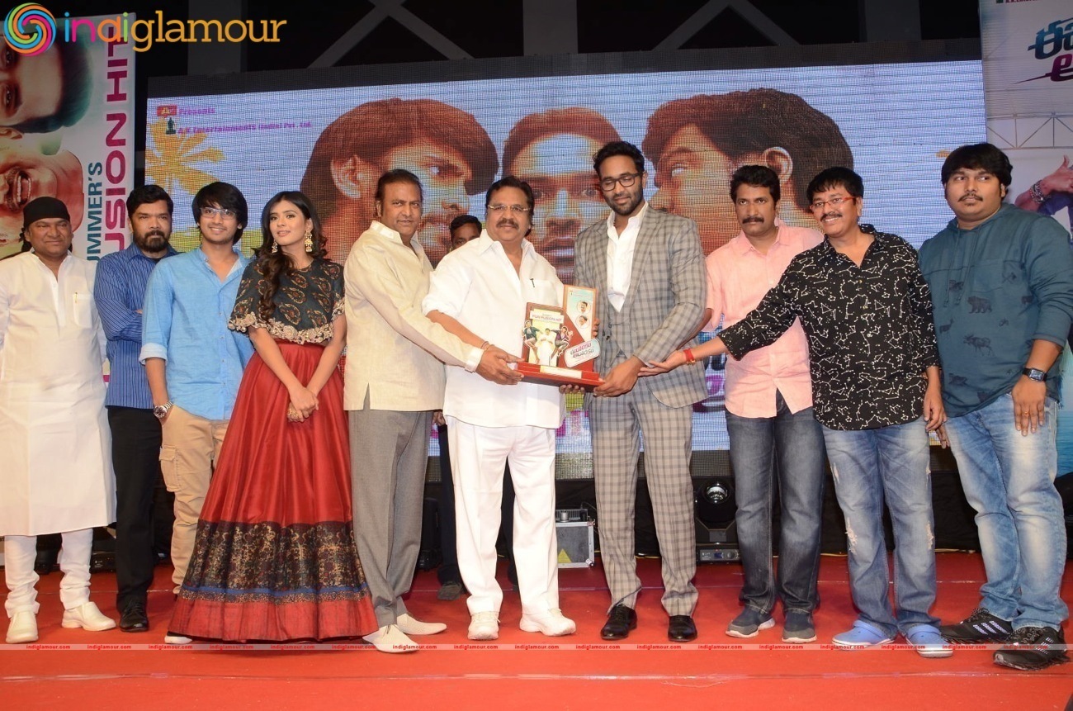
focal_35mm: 33
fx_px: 982
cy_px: 356
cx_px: 536
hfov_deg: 57.3
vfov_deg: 39.8
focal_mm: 22
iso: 500
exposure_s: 1/125
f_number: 6.3
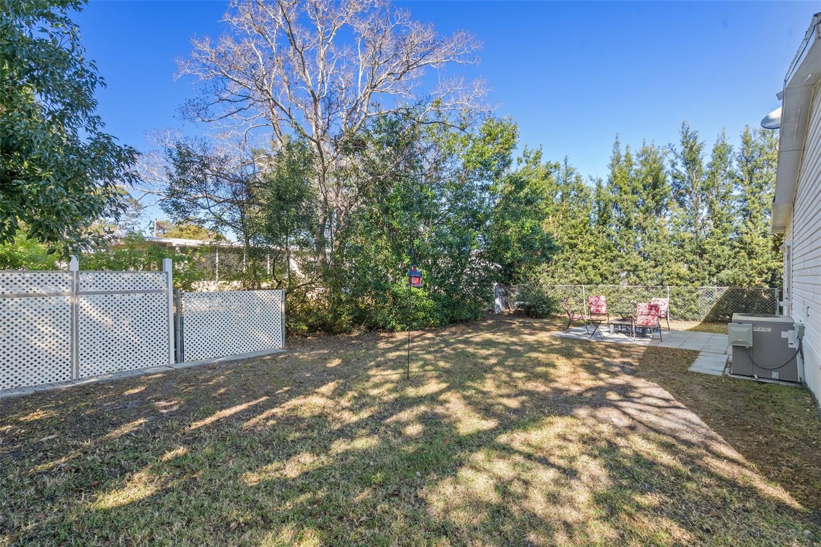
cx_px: 410
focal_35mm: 17
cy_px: 274
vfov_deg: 70.4
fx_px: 388
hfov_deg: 93.3
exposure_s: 1/40
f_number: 8
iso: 320
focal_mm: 17
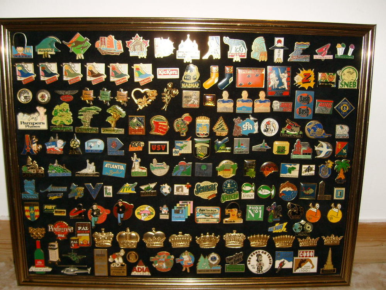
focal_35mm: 35
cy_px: 145
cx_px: 193
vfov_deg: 40.7
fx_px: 390
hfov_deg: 52.6
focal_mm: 5.8
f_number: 2.8
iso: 100
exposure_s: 1/45
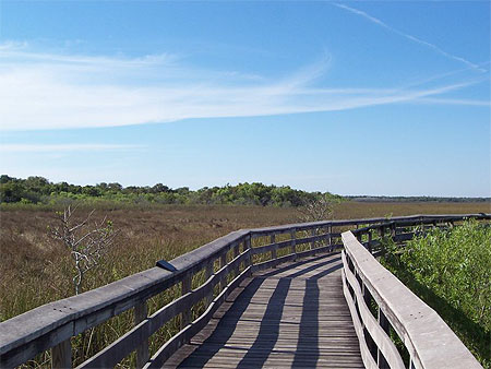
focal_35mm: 46
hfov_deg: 41.2
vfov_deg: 31.5
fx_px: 653
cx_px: 246
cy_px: 184
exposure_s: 1/500
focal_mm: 7
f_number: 5.6
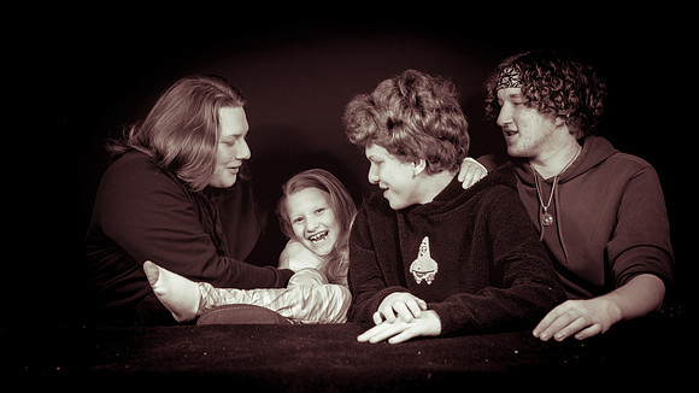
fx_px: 1116
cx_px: 305
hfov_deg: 34.7
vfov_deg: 20.0
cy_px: 196
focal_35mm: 60
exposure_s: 1/80
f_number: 4
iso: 100
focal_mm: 50
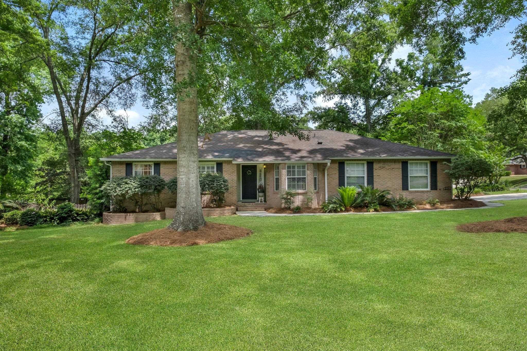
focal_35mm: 20
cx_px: 264
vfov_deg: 61.9
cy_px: 176
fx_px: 293
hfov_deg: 84.0
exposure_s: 1/550
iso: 320
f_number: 8
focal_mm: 13.2
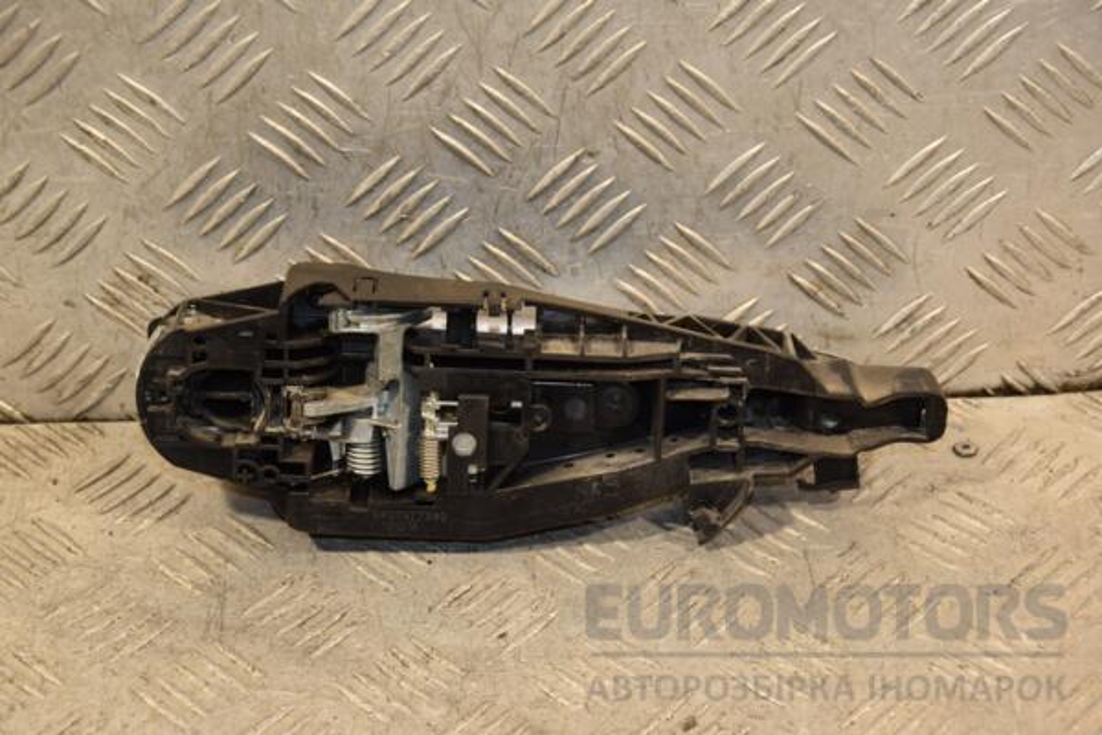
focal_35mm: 93
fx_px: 2847
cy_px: 368
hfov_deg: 21.9
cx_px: 551
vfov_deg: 14.7
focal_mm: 62
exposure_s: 1/125
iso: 800
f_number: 5.3
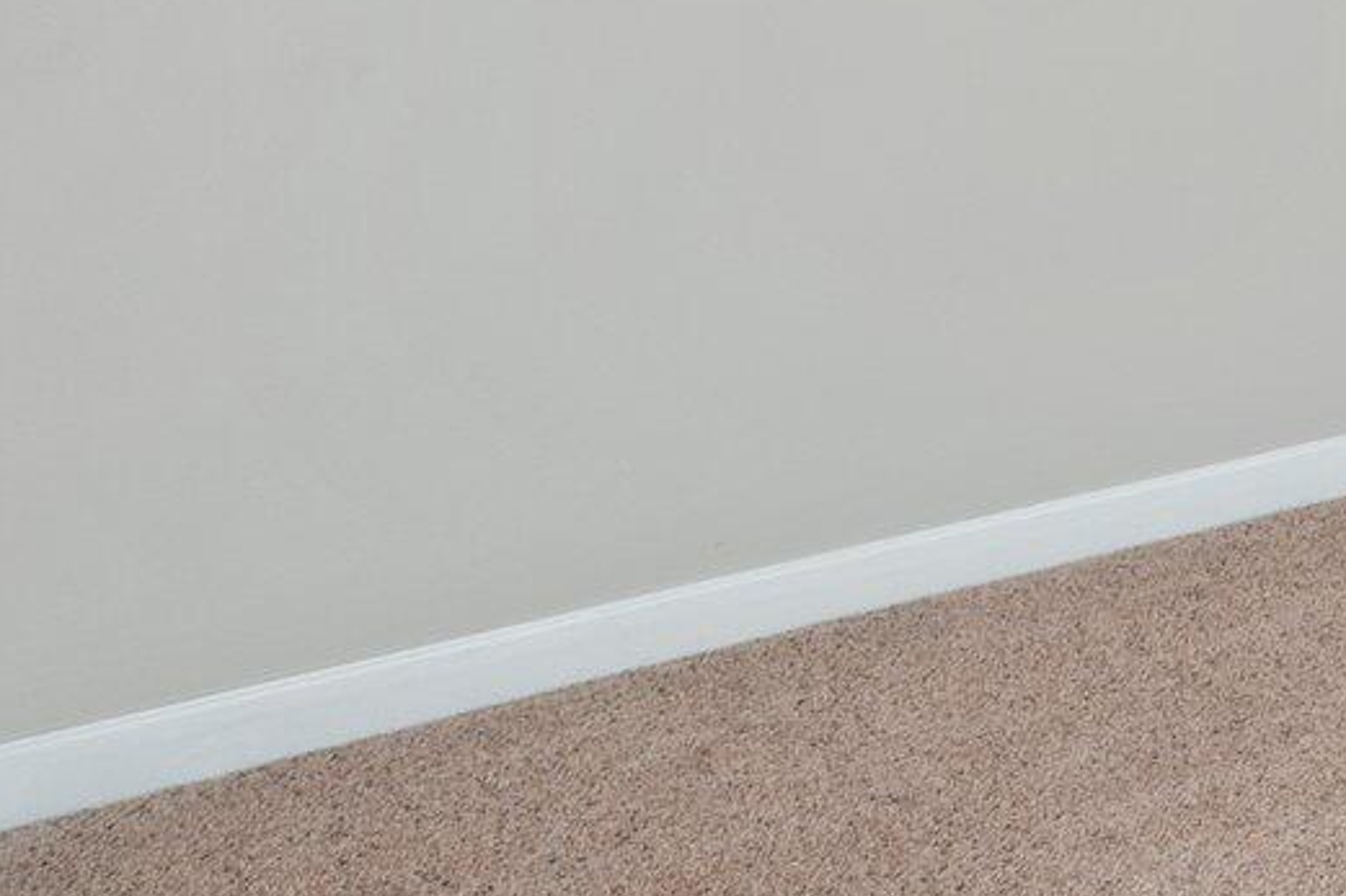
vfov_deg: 22.1
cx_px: 2434
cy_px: -261
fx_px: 2056
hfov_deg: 21.9
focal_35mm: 55
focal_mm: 14
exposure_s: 1/25
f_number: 8
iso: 320
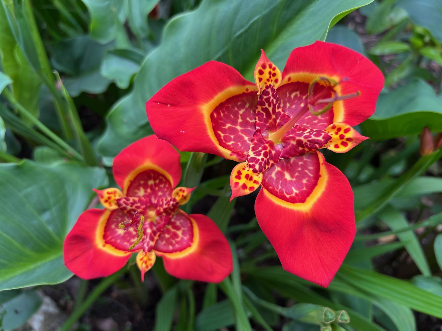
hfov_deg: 67.3
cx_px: 221
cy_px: 166
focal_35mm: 26
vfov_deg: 53.1
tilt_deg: -47.5
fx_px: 332
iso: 40
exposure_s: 1/212
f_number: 1.5
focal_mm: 5.7
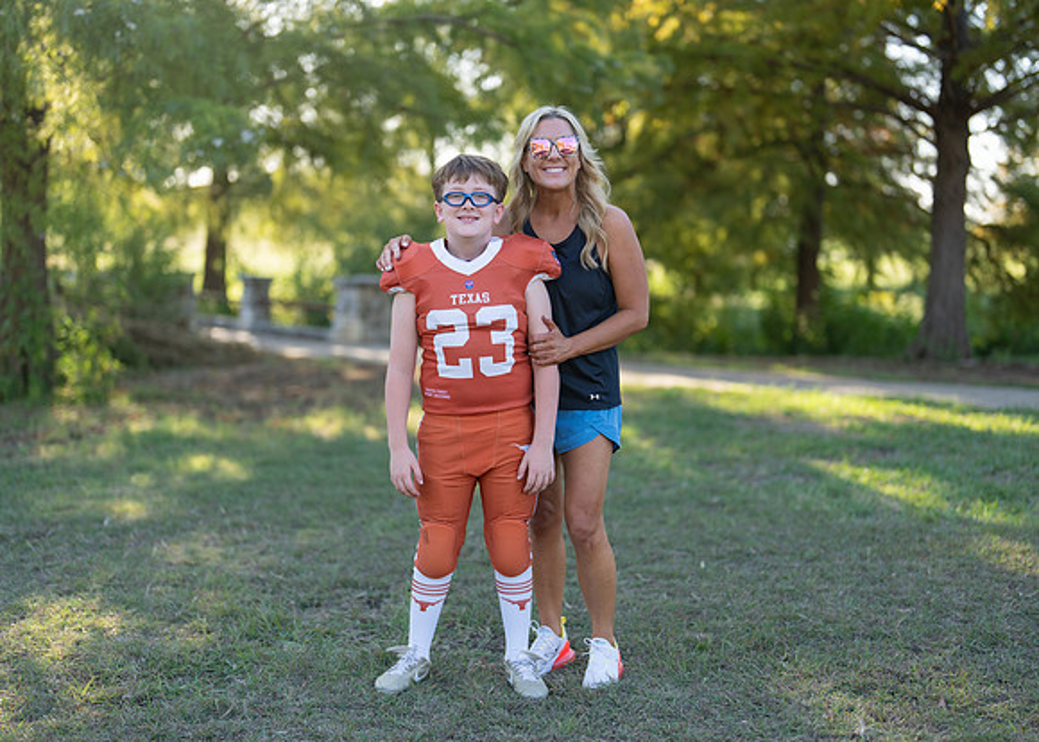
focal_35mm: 52
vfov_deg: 27.0
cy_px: 371
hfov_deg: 37.2
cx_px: 520
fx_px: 1546
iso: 100
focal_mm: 50
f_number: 1.2
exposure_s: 1/1250
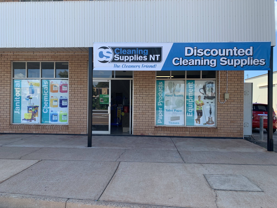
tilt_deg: +0.4
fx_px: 208
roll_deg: -0.8
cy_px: 104
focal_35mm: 26
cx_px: 138
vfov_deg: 53.1
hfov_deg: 67.3
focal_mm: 4.25
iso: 25
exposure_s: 1/669
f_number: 1.8
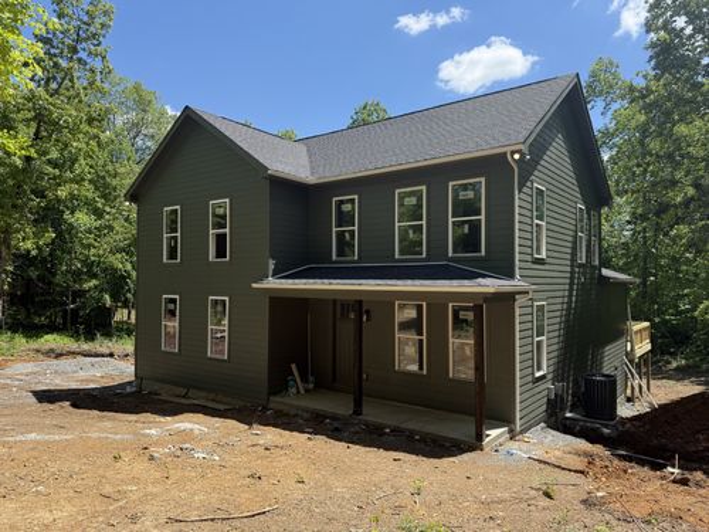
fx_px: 492
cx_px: 354
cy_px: 266
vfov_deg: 56.8
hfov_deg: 71.6
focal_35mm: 24
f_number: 1.78
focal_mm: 6.76
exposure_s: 1/2907
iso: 100
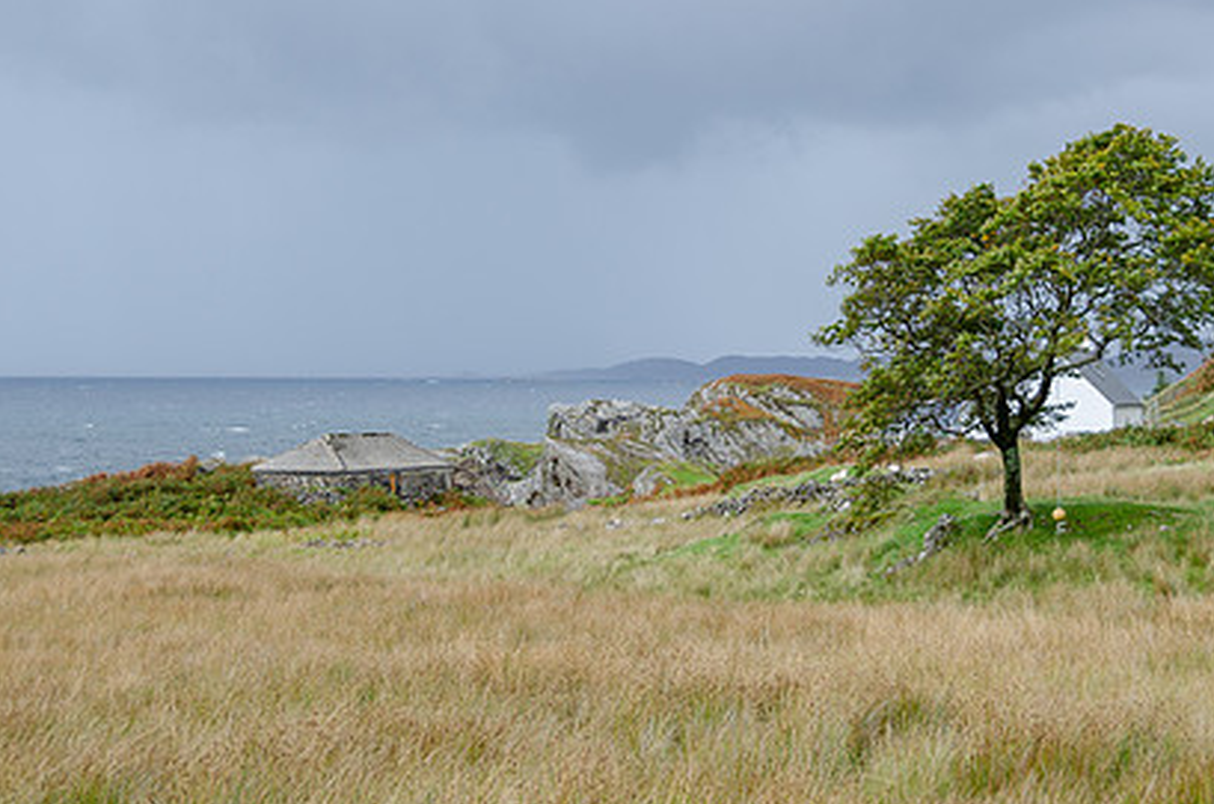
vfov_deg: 16.0
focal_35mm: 85
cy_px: 344
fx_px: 2861
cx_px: 754
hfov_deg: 23.9
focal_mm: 40
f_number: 5.6
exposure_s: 1/320
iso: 100
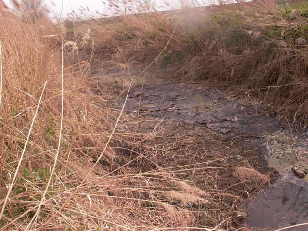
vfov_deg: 42.9
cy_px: 116
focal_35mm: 33
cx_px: 154
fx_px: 294
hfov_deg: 55.4
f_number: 5.35
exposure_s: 1/435
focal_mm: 7.13
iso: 100
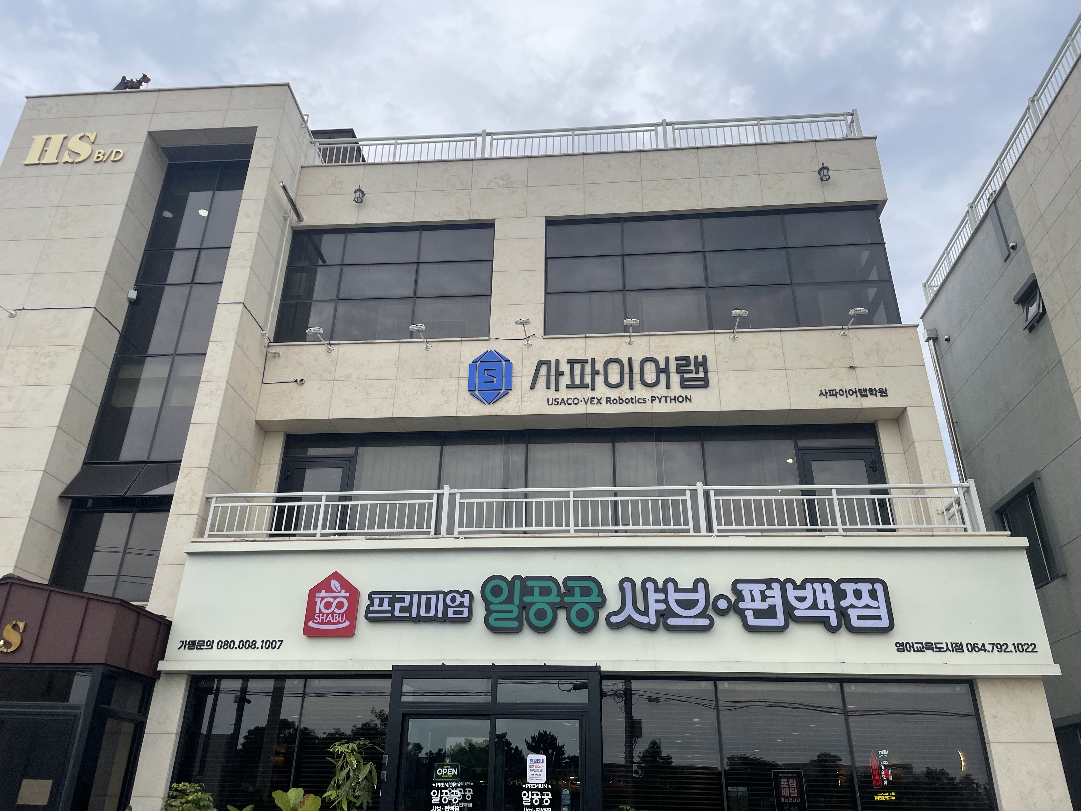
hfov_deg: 67.3
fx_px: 812
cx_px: 540
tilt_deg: +28.2
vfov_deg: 53.1
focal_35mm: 26
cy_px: 406
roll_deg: -1.1
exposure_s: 1/2882
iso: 32
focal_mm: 4.2
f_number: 1.6
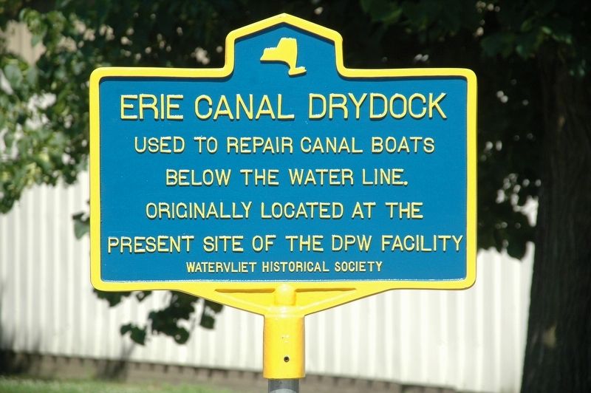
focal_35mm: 188
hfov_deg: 11.0
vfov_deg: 7.3
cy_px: 196
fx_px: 3076
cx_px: 296
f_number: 6.3
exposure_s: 1/640
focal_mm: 125
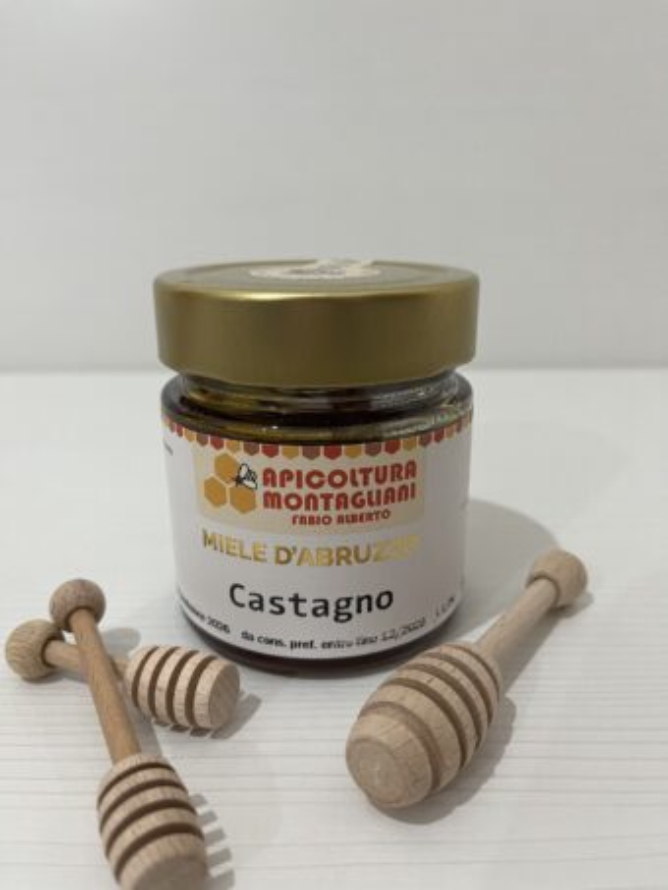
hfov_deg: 53.1
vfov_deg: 67.3
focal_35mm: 26
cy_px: 445
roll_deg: +0.6
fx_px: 669
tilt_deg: -17.9
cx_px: 334
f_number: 1.6
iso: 100
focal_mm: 5.1
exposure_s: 1/50
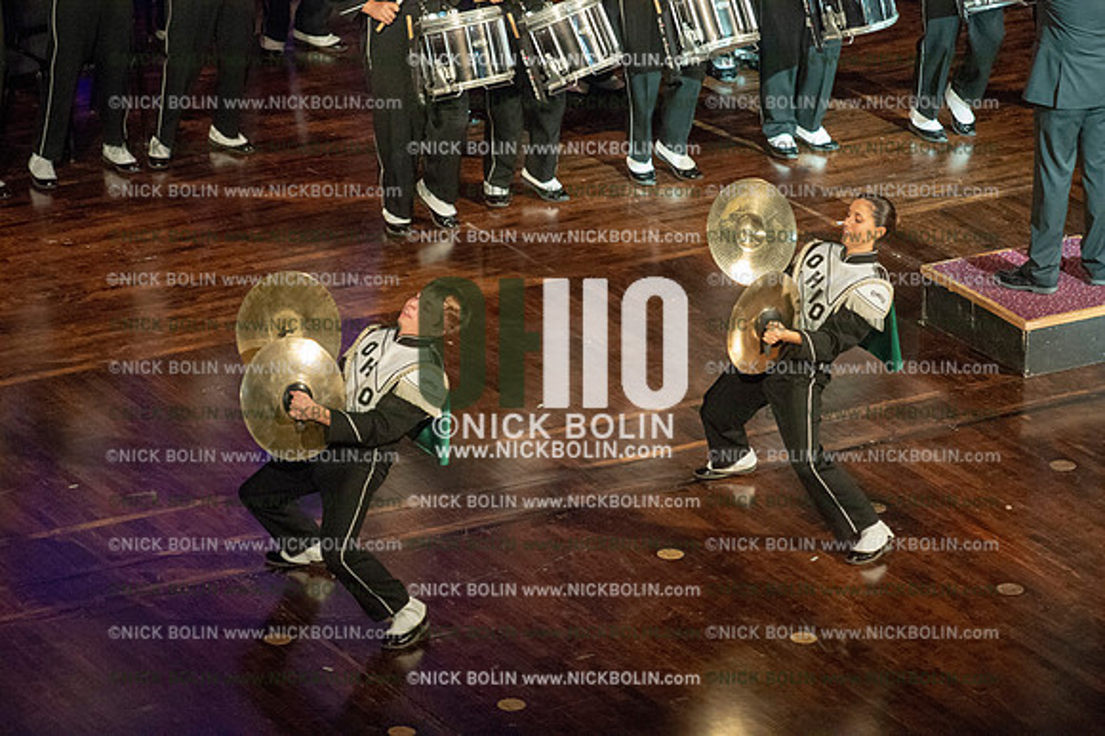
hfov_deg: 10.3
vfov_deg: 6.9
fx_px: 6135
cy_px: 368
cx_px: 552
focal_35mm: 200
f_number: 5.6
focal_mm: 200
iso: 8000
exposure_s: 1/500
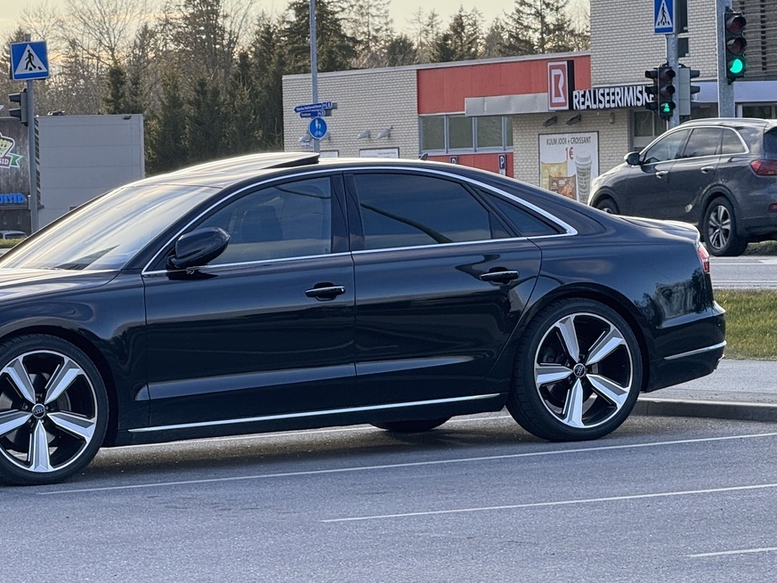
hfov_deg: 9.0
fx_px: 4939
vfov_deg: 6.8
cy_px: 336
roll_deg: +1.3
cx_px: 287
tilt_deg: -1.6
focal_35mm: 220
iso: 50
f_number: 2.8
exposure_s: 1/190
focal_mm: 15.66
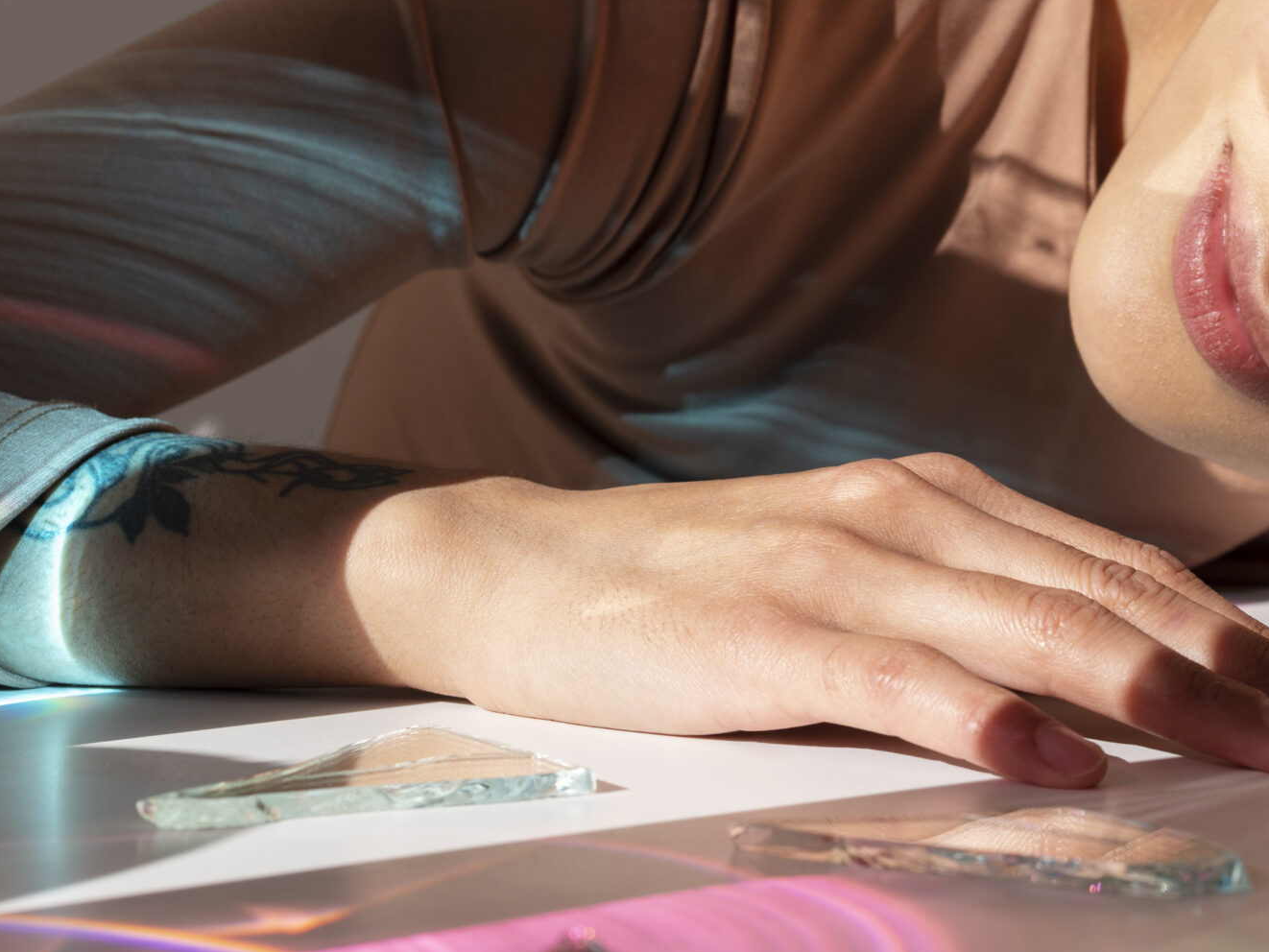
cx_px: 994
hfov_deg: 20.9
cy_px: 293
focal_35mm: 93
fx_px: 3410
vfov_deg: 15.9
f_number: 8
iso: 250
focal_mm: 50
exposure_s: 1/320
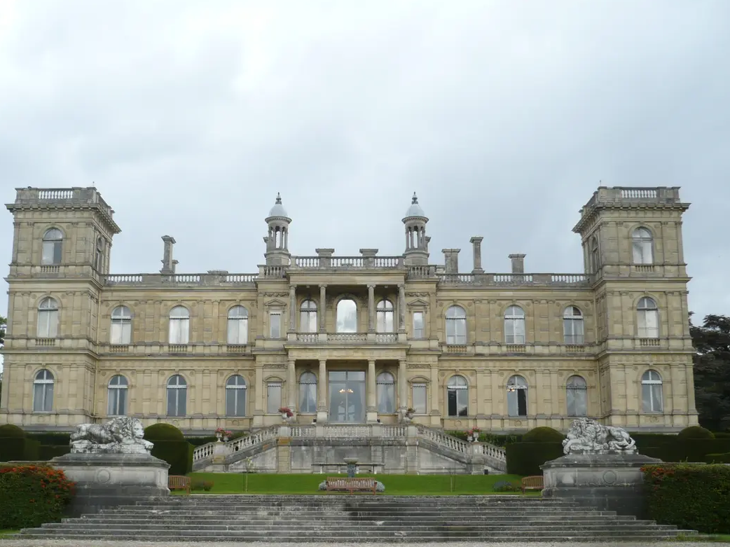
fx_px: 907
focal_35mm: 43
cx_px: 321
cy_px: 310
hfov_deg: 43.8
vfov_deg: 33.5
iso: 100
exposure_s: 1/400
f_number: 2.8
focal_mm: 5.8
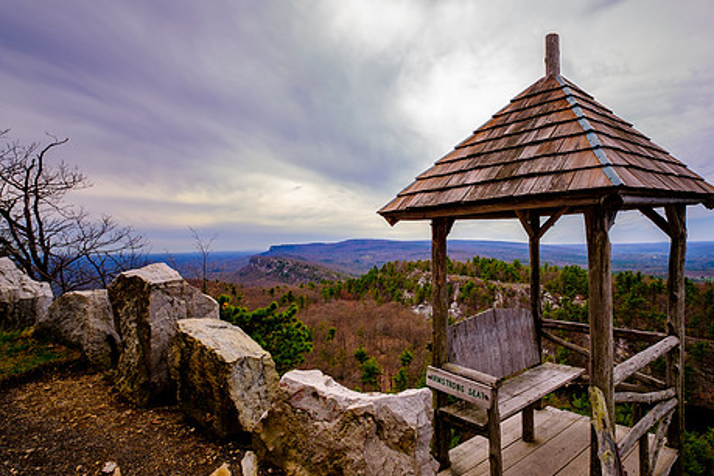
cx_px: 422
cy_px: 238
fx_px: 397
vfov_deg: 61.9
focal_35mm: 20
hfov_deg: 83.1
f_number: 8
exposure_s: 10
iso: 200
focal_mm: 10
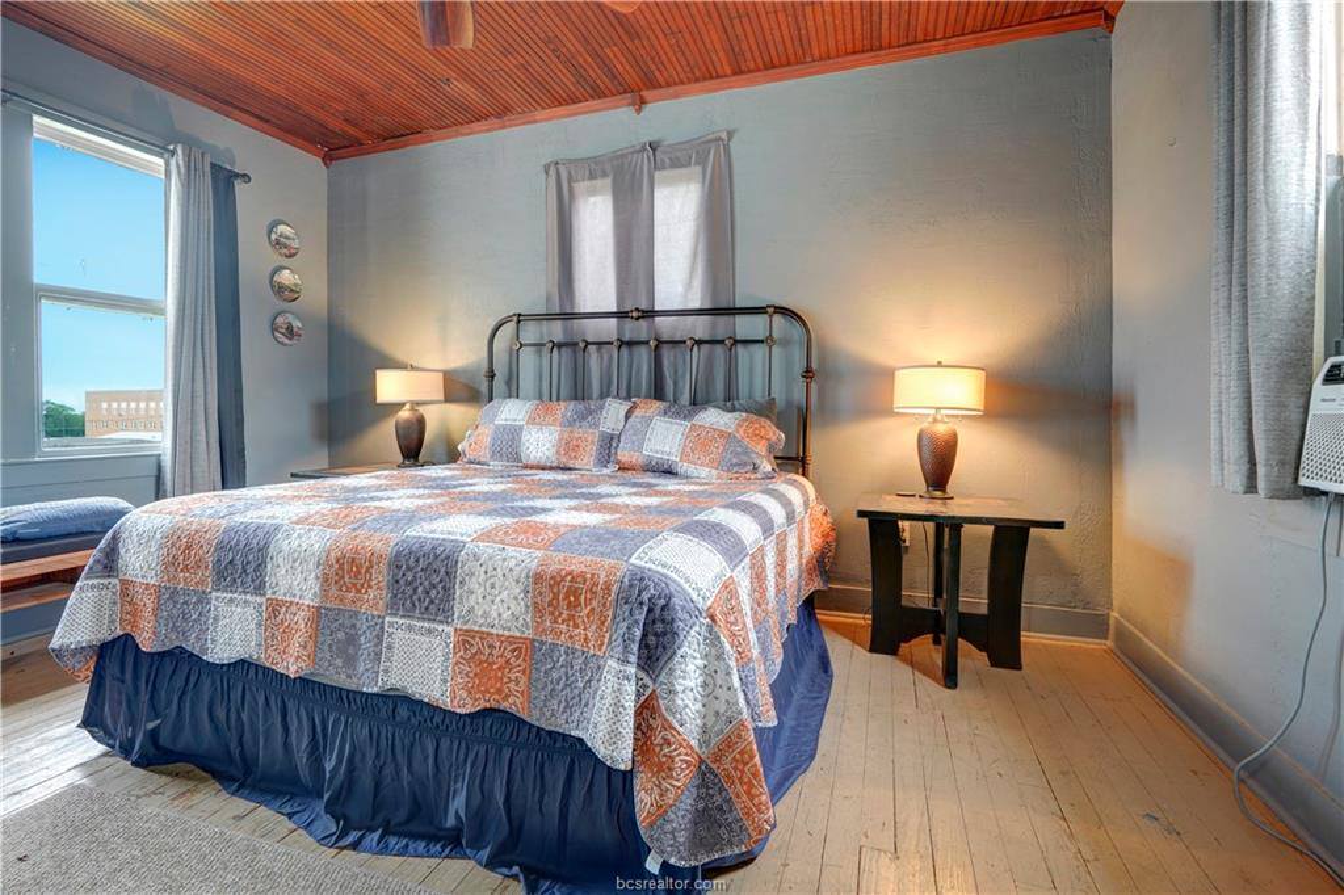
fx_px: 597
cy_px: 448
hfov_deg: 96.8
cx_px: 672
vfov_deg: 73.7
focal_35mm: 16
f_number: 8
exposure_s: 1/1.67
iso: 100
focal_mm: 16
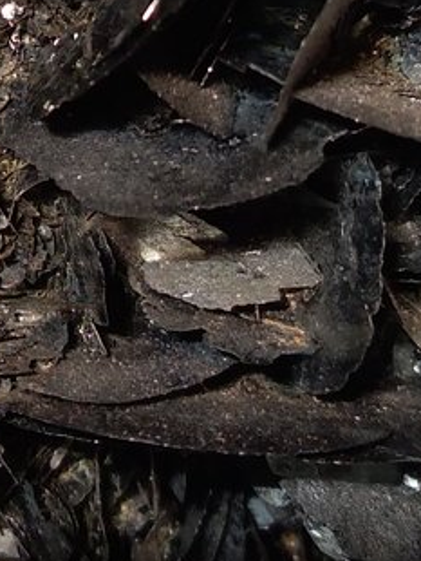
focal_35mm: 134
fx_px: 2170
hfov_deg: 10.9
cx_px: -96
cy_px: -38
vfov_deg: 14.4
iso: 101
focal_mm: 3.54
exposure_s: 1/50
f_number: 2
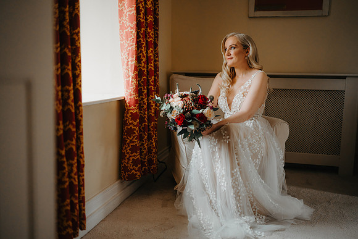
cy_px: 121
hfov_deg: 53.0
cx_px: 175
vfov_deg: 36.8
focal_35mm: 36
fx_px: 359
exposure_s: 1/200
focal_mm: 35
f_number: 1.4
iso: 400
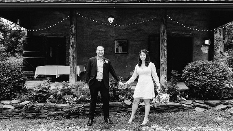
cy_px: 69
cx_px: 120
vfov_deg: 42.9
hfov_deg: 69.8
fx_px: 167
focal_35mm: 27
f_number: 4
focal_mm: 24
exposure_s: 1/500
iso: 800
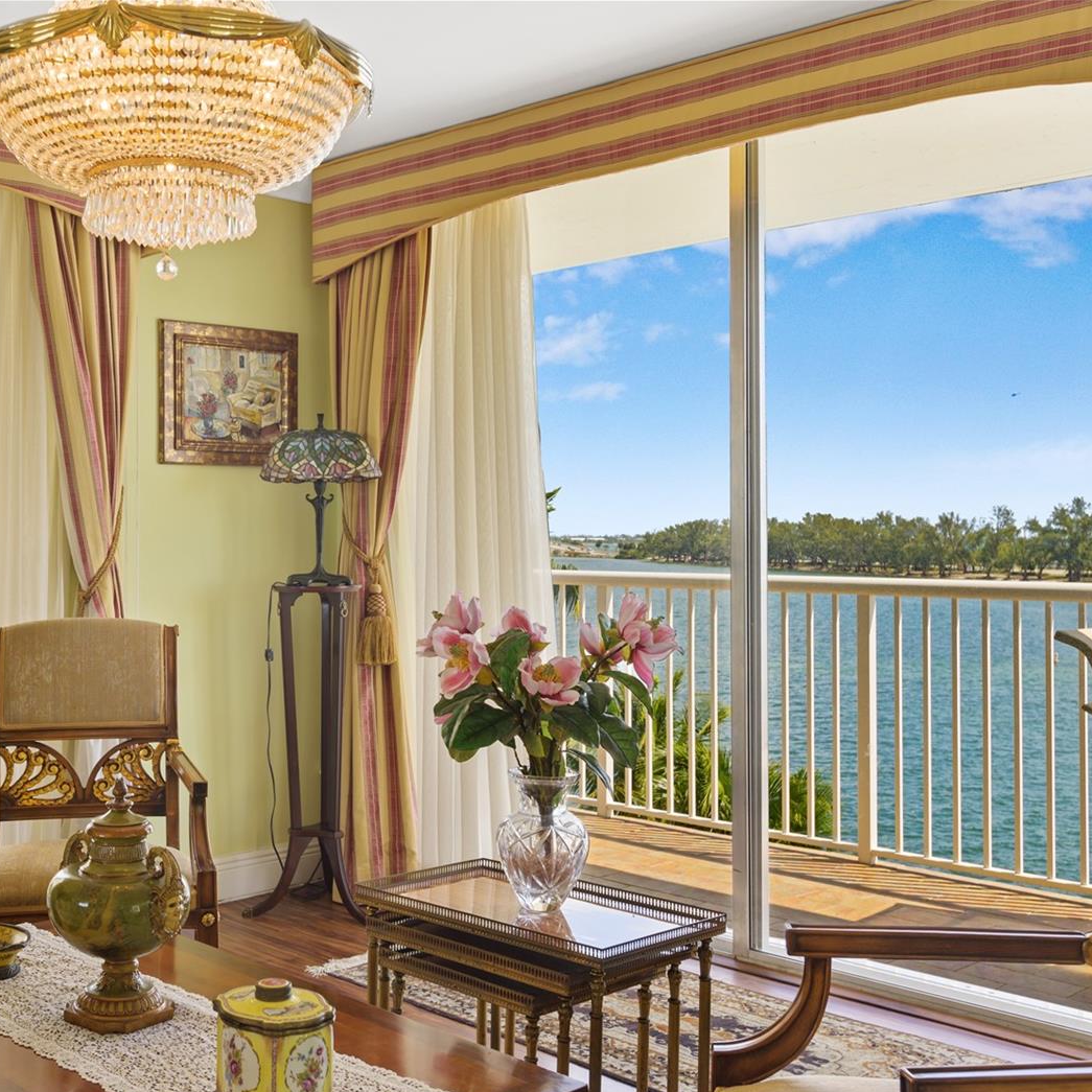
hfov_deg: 41.9
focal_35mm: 39
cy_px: 554
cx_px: 307
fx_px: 1392
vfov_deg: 42.8
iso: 100
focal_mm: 30
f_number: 7.1
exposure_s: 1/5
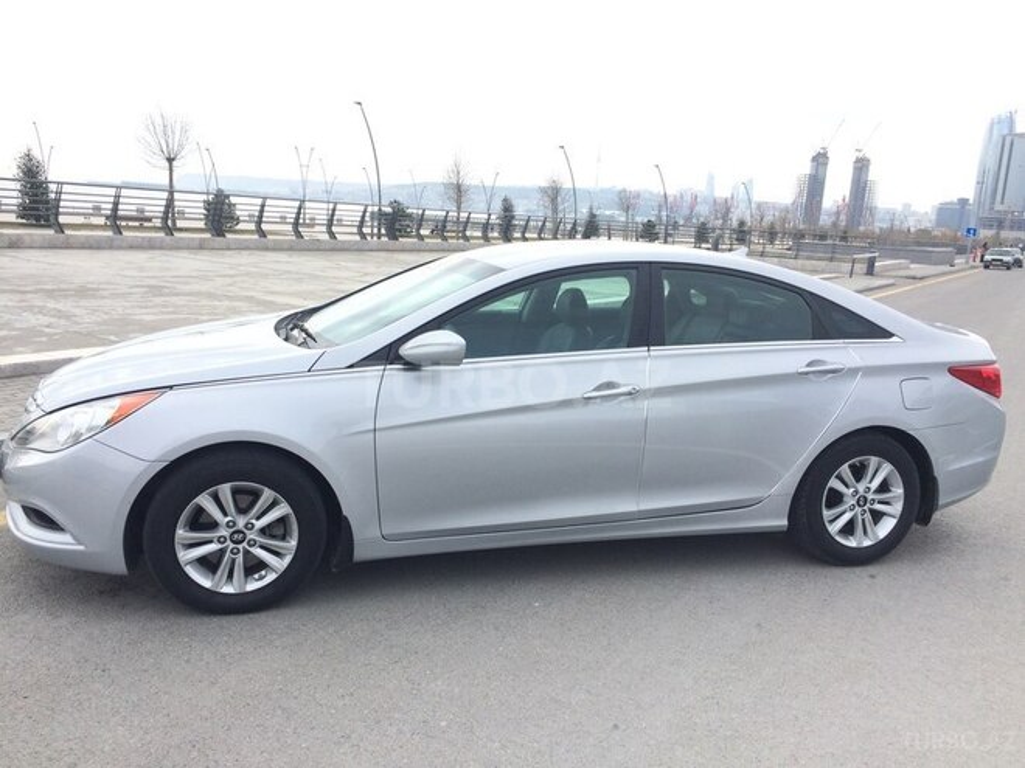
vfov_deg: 48.2
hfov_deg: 61.7
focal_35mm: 29
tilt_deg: -11.4
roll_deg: -3.9
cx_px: 512
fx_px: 859
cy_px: 384
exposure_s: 1/746
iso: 32
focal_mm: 4.15
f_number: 2.2
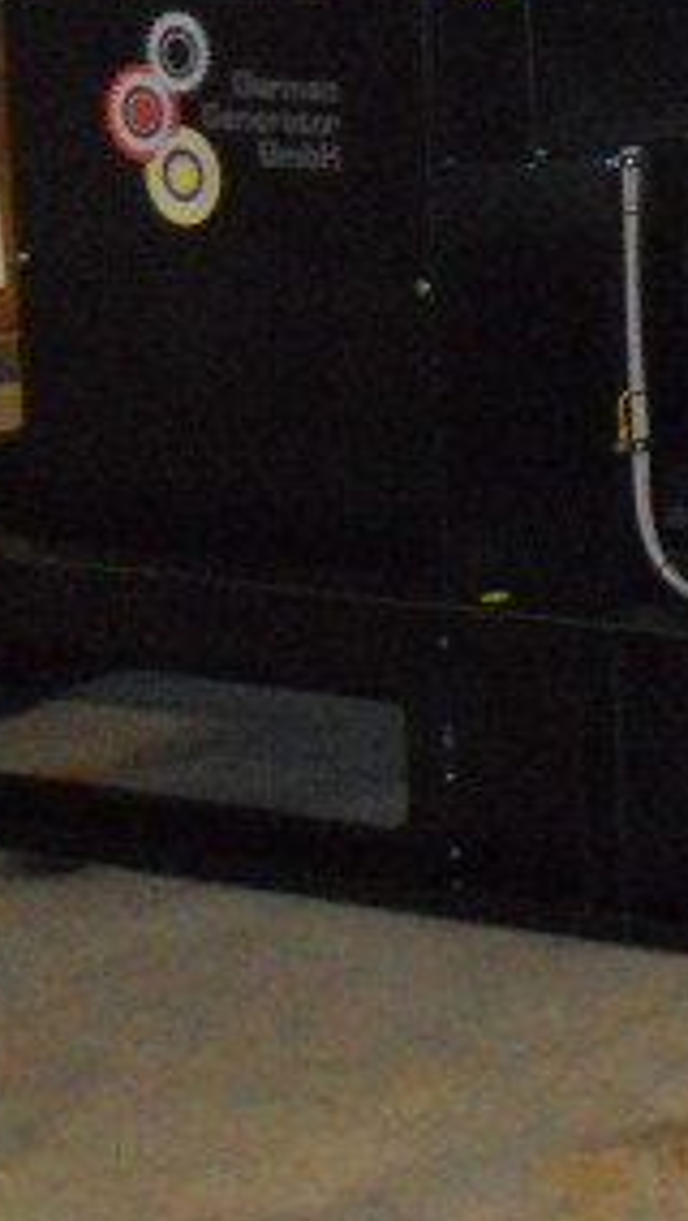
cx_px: 1926
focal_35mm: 110
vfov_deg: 18.4
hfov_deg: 9.2
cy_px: -267
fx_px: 3563
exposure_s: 1/25
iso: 640
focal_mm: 5
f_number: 2.7
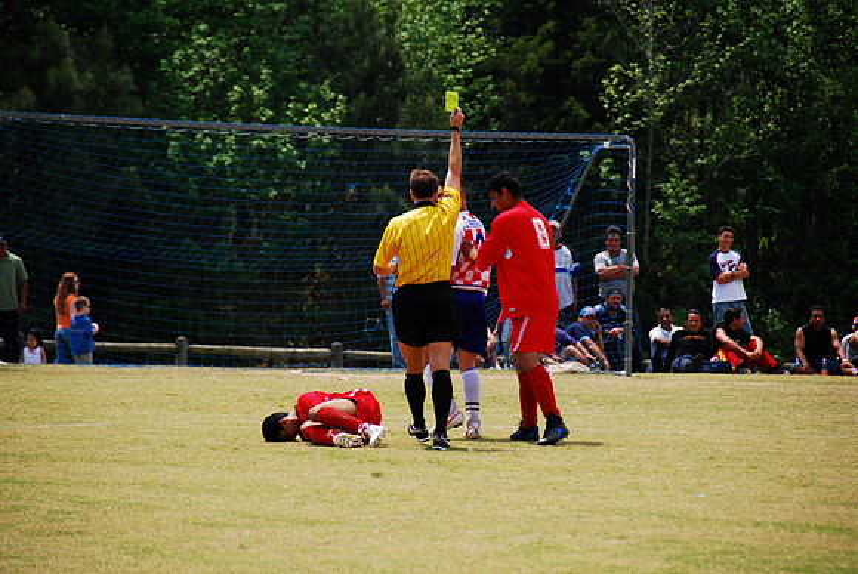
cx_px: 429
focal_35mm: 300
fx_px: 7157
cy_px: 287
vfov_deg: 4.6
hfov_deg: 6.9
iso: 100
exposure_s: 1/320
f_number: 5.6
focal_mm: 200
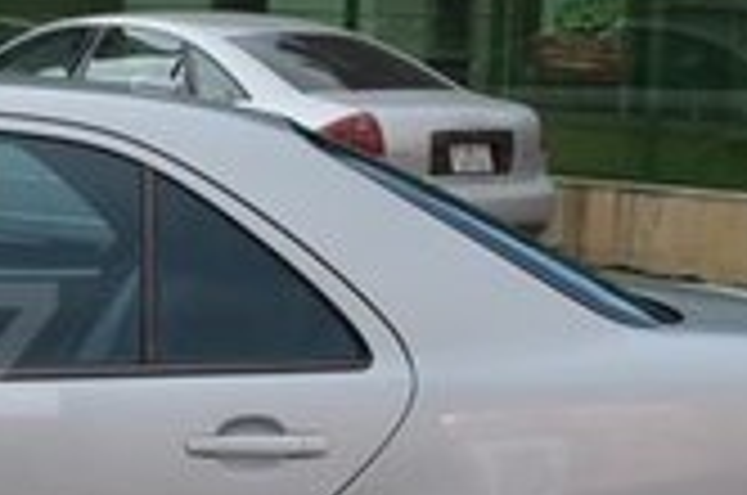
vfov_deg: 8.8
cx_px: -400
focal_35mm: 155
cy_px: 349
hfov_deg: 12.6
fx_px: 3210
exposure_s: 1/250
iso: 200
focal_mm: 26
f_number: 8
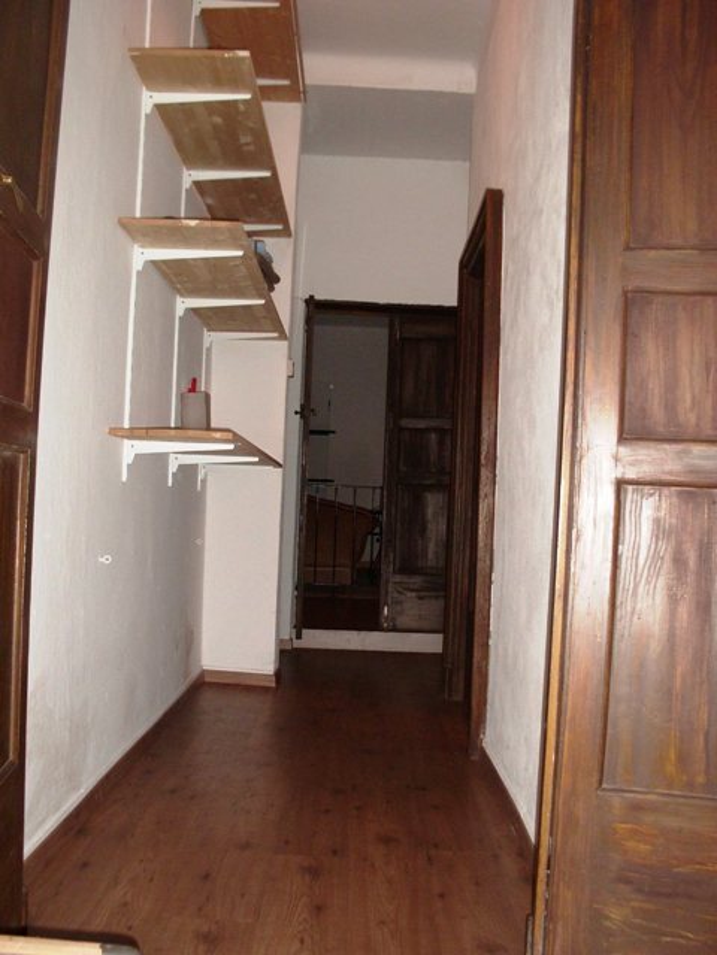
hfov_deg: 39.7
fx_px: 994
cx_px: 358
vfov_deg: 51.4
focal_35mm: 36
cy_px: 478
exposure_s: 1/60
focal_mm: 6.3
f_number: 2.9
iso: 200
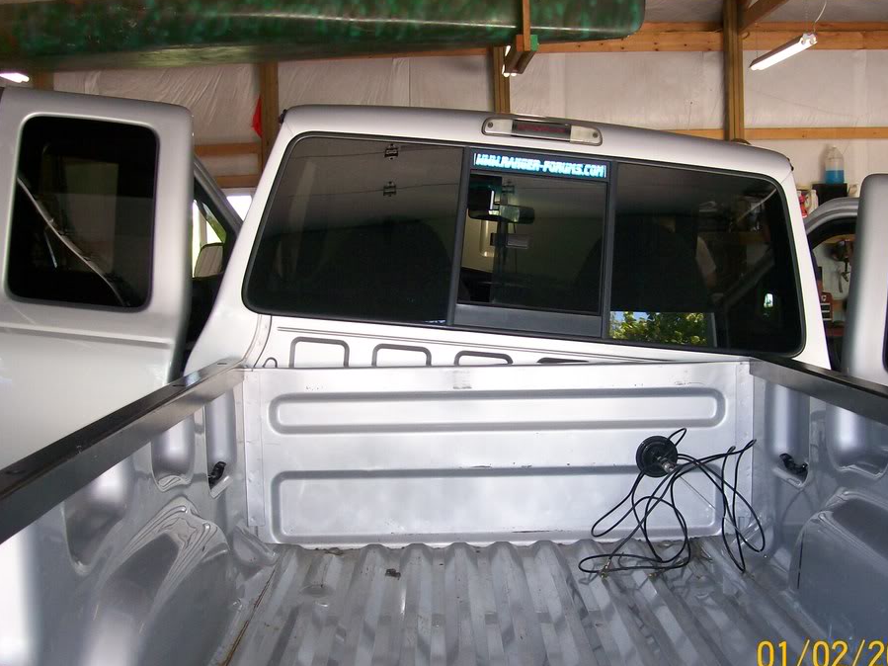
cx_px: 486
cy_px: 368
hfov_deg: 45.7
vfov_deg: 35.1
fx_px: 1052
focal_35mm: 41
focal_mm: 6
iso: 140
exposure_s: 1/96.1
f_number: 2.7
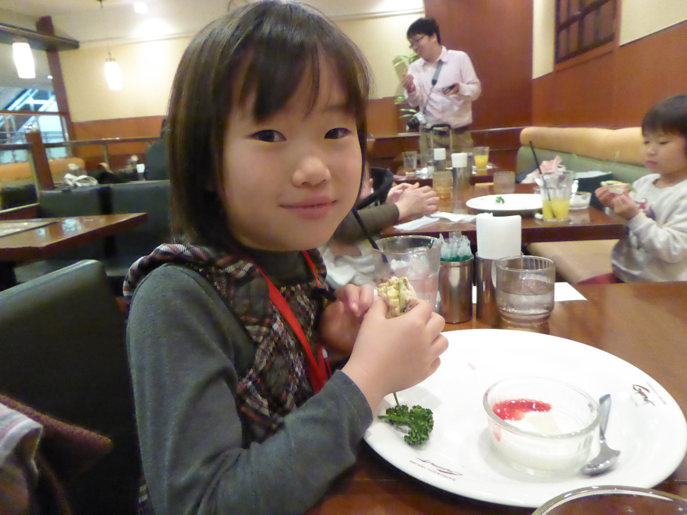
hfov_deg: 69.4
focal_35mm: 25
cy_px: 258
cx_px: 344
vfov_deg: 54.9
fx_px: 496
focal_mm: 4.3
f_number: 3.3
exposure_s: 1/60
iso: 2500
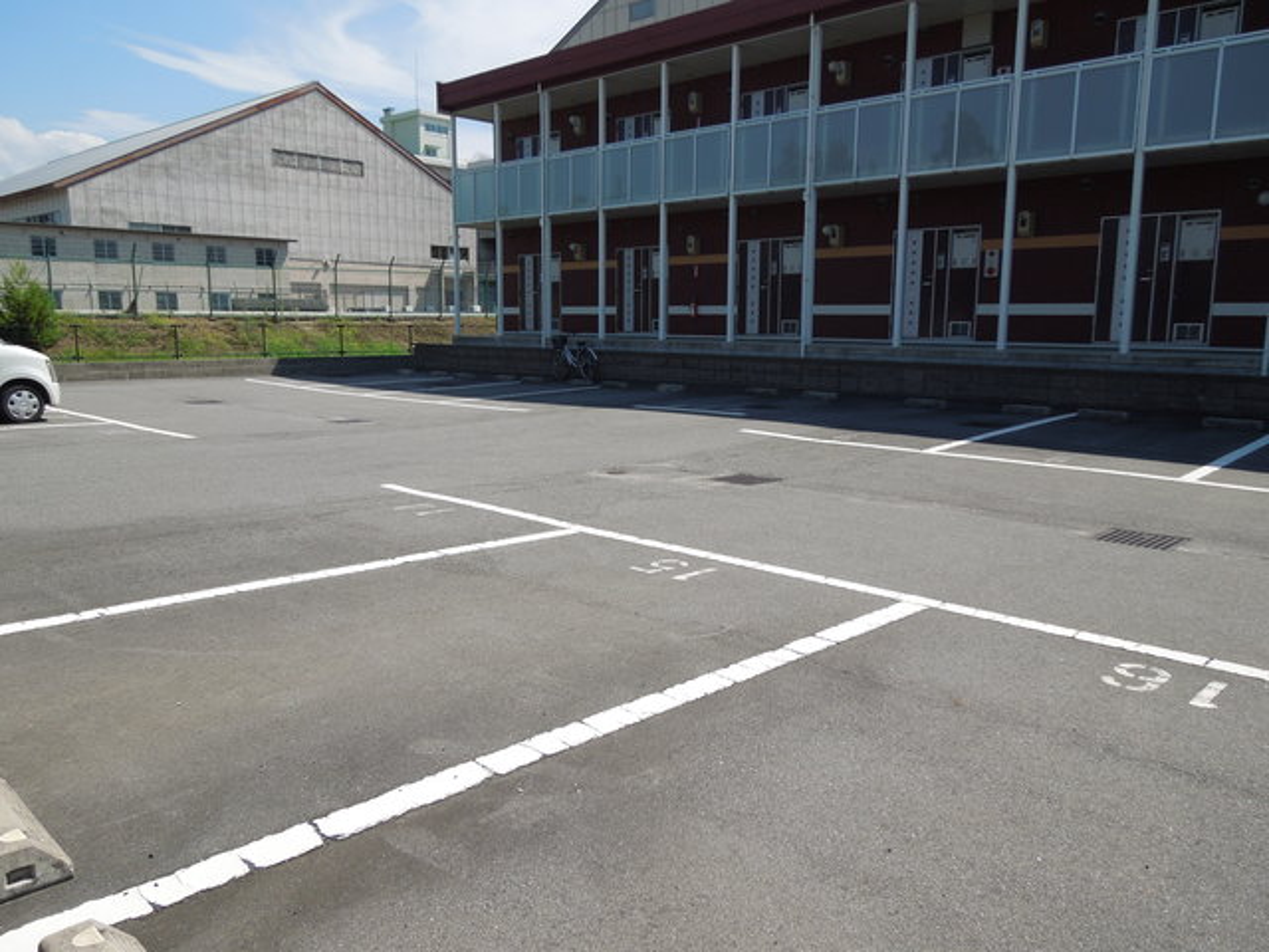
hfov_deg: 69.4
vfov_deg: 54.9
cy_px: 476
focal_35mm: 25
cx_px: 634
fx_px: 916
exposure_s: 1/320
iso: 100
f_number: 6.6
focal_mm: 4.5
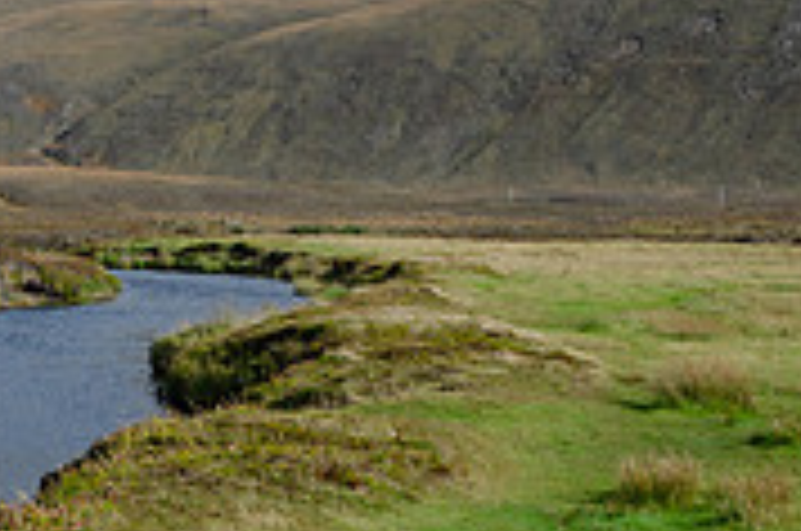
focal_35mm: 88
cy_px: 284
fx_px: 1954
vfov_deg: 15.5
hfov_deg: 21.3
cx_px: -198
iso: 100
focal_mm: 18
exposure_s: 1/320
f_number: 7.1
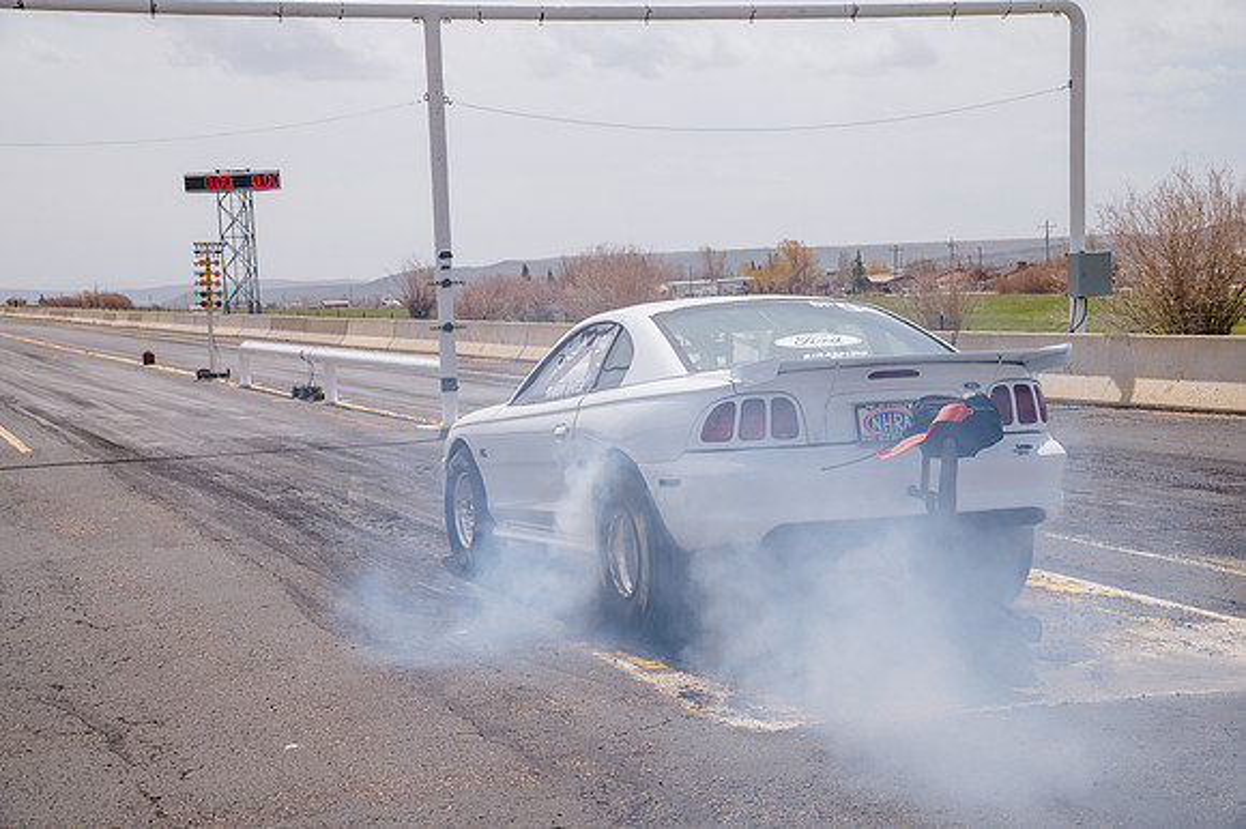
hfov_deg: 31.0
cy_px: 414
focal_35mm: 65
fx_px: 2248
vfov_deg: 20.9
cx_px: 623
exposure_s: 1/500
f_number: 10
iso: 200
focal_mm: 65
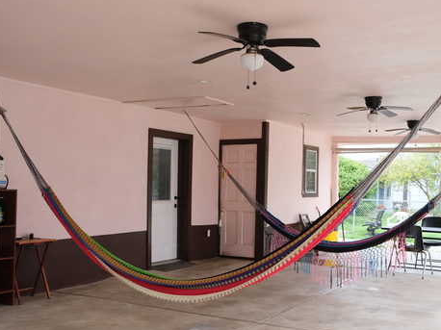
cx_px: 272
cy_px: 186
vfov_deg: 36.7
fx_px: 497
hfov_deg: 47.5
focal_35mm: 39
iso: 320
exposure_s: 1/180
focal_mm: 19.6
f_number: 4.5
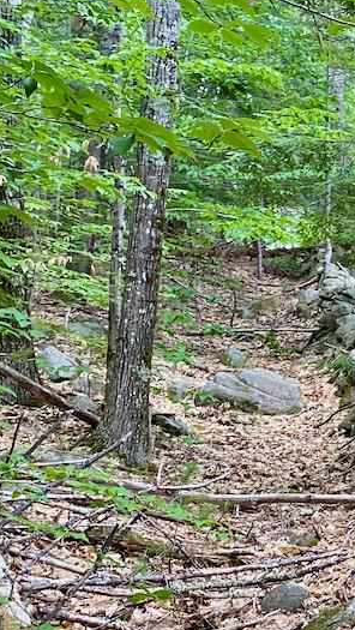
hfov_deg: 14.8
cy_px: 386
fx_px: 1153
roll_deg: +3.1
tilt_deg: +2.8
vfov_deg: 30.4
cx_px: 684
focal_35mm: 69
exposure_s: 1/69
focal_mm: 4.25
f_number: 1.8
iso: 125
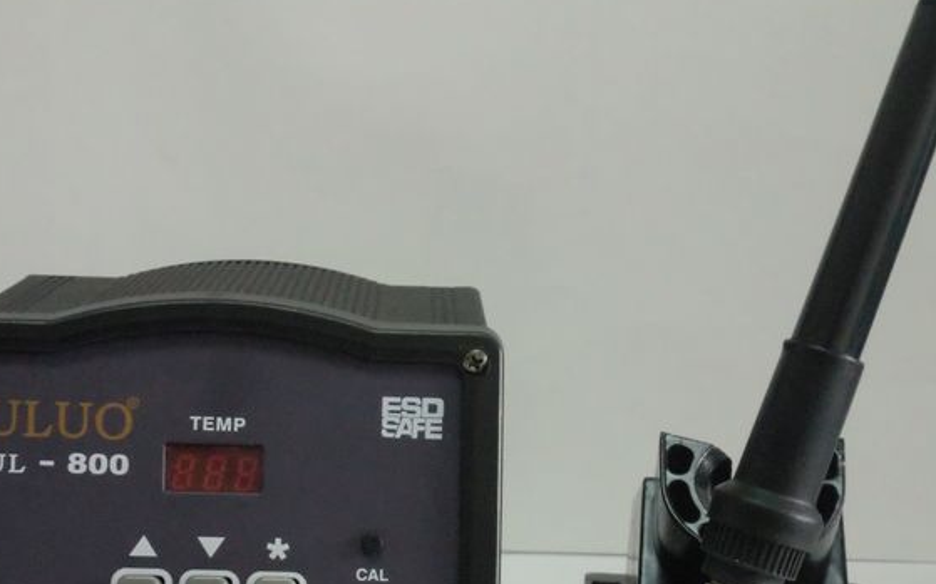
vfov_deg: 14.3
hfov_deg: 22.8
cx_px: 404
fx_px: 2321
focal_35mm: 91
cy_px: 453
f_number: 3.9
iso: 400
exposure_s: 1/60
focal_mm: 10.81
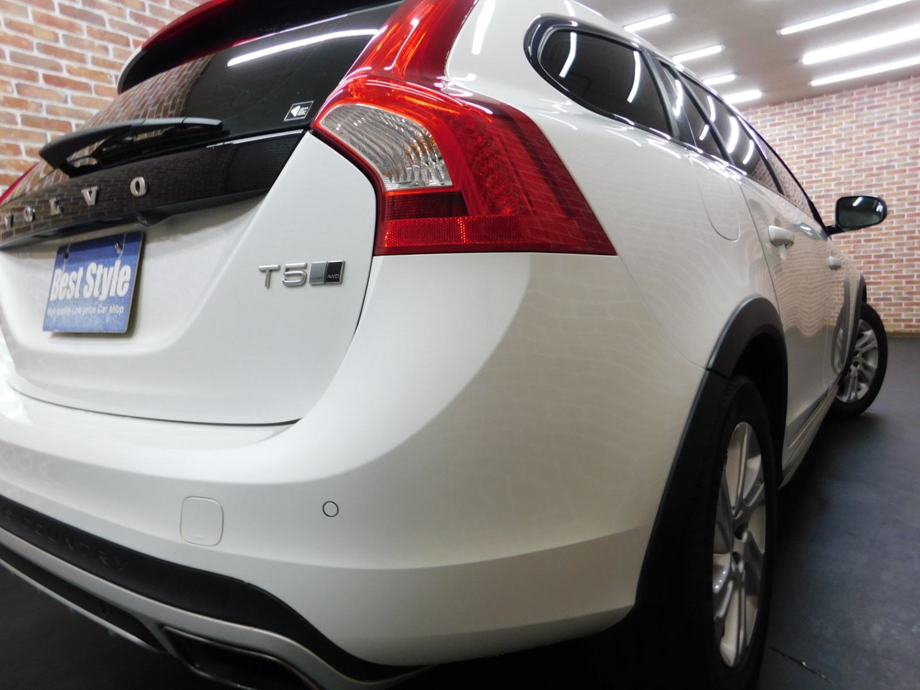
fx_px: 611
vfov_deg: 58.9
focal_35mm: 23
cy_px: 345
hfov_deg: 73.9
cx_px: 460
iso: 160
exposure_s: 1/30
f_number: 3
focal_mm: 4
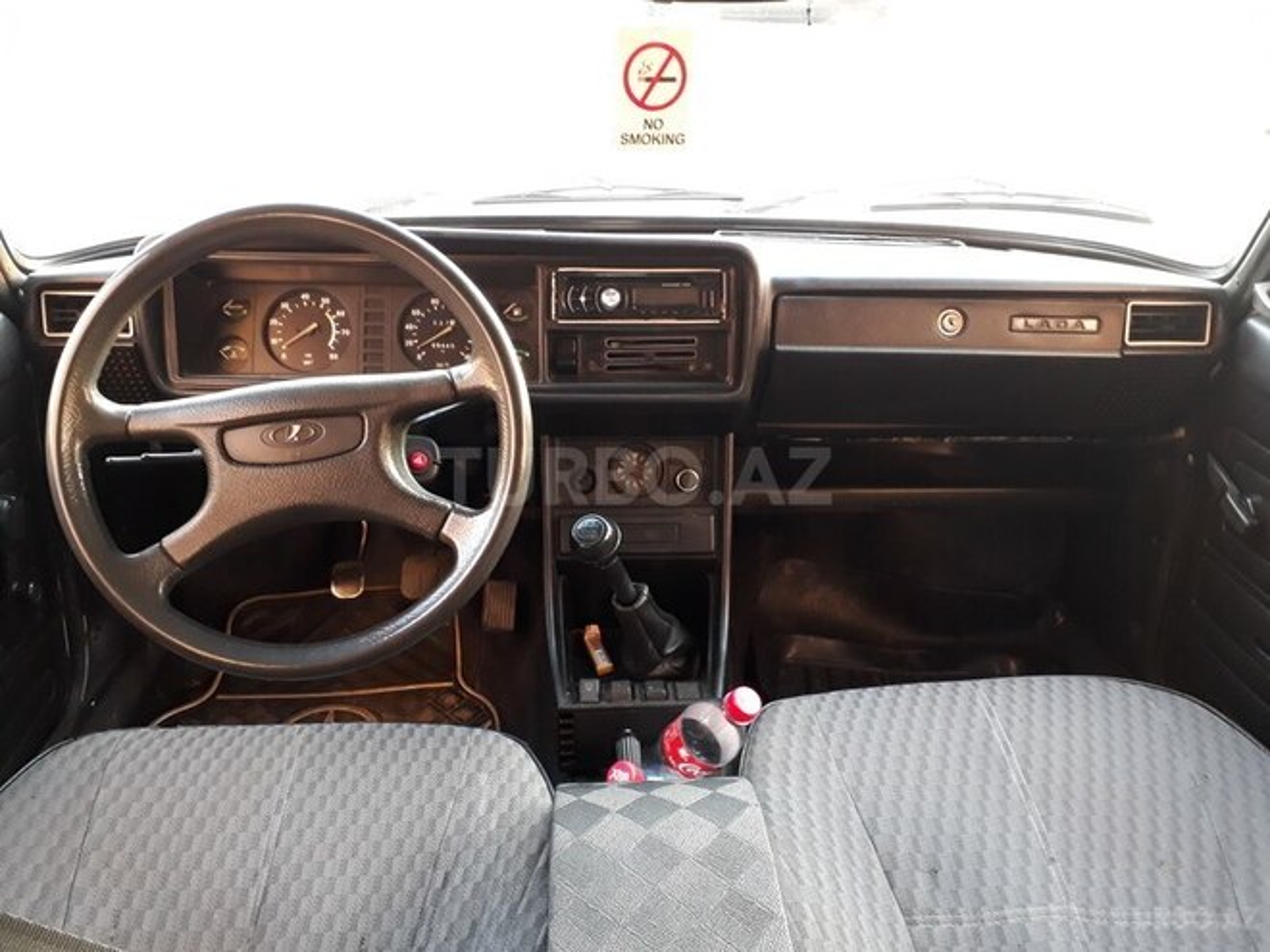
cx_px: 635
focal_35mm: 27
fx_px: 991
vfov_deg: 51.4
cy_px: 476
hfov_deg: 65.3
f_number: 1.9
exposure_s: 1/20
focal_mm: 3.6
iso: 200
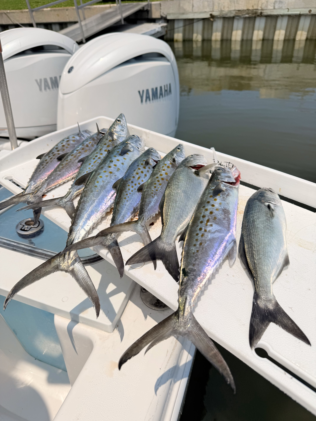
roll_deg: +3.6
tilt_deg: -35.4
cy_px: 210
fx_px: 292
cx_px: 158
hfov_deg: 56.8
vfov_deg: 71.6
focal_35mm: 24
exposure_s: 1/14286
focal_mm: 6.76
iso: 64
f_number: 1.78
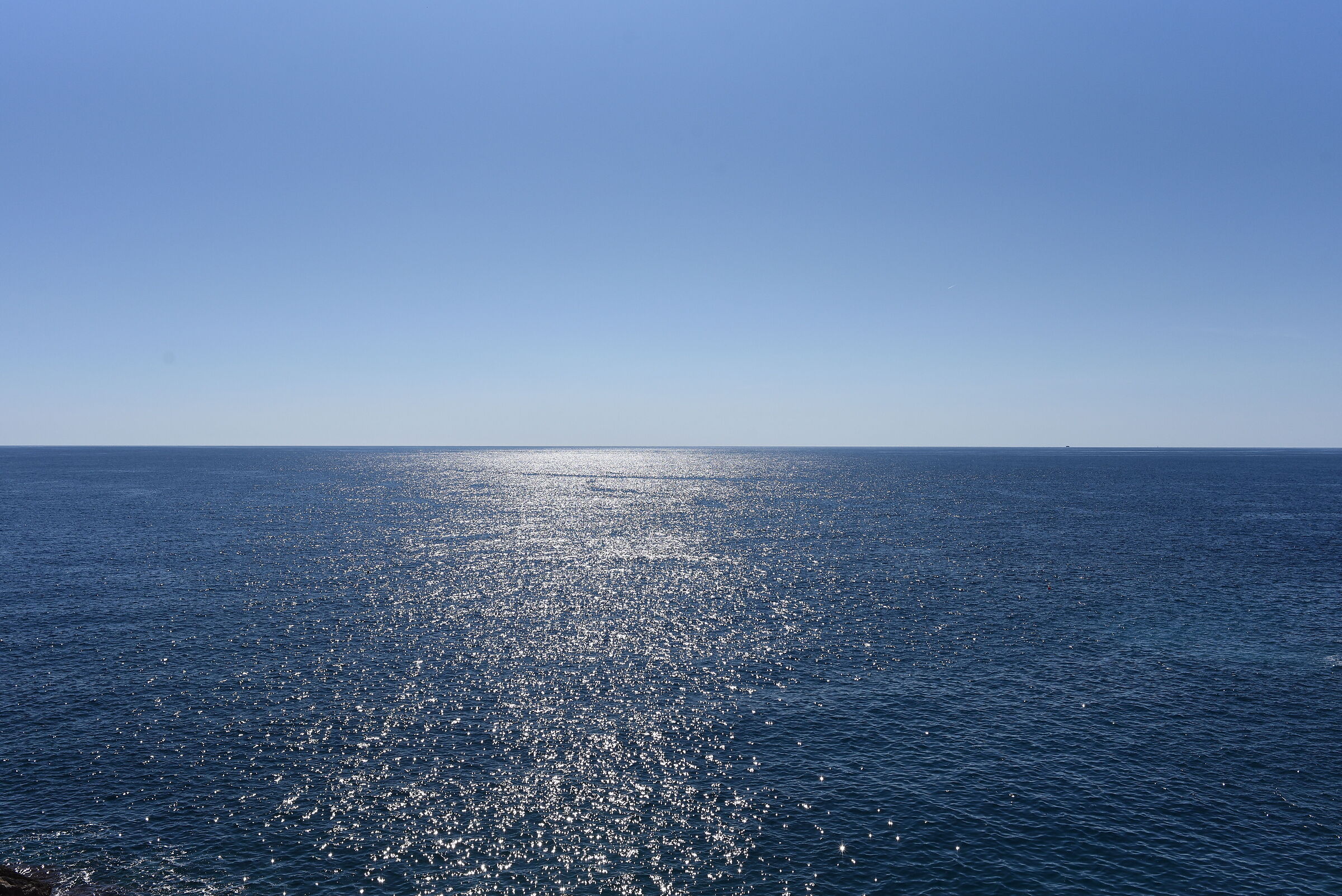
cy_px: 448
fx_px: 1044
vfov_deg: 46.4
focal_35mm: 28
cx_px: 671
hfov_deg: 65.5
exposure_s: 1/4000
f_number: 8
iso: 500
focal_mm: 28
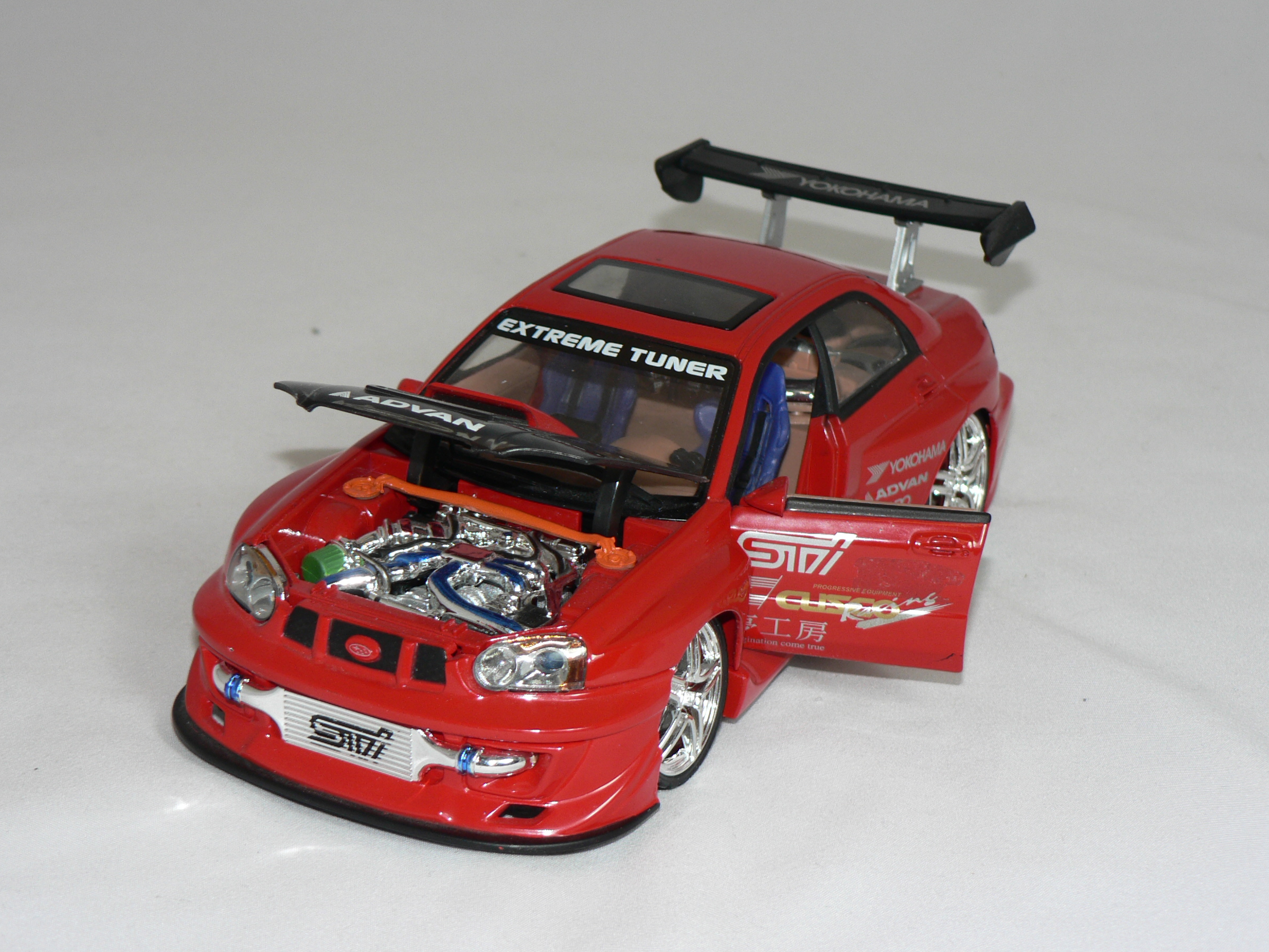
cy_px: 477
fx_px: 2859
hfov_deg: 25.0
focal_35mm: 78
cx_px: 638
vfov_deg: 18.9
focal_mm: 12.2
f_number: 3.2
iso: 80
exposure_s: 1/60
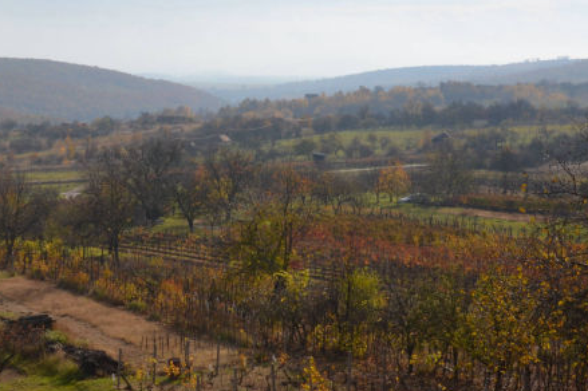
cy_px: 226
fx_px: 1159
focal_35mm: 71
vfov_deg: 19.1
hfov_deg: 28.2
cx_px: 185
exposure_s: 1/200
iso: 100
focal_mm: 26
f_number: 11
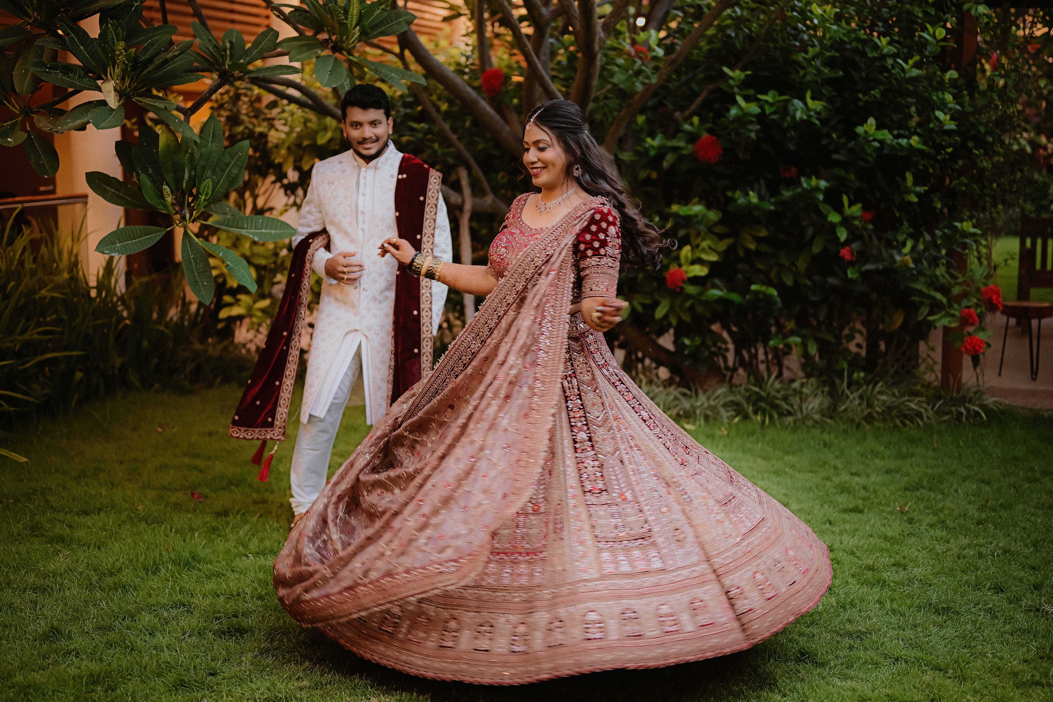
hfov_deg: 39.6
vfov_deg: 27.0
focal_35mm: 50
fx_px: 1462
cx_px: 526
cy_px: 351
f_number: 1.8
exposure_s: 1/160
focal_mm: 50
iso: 800
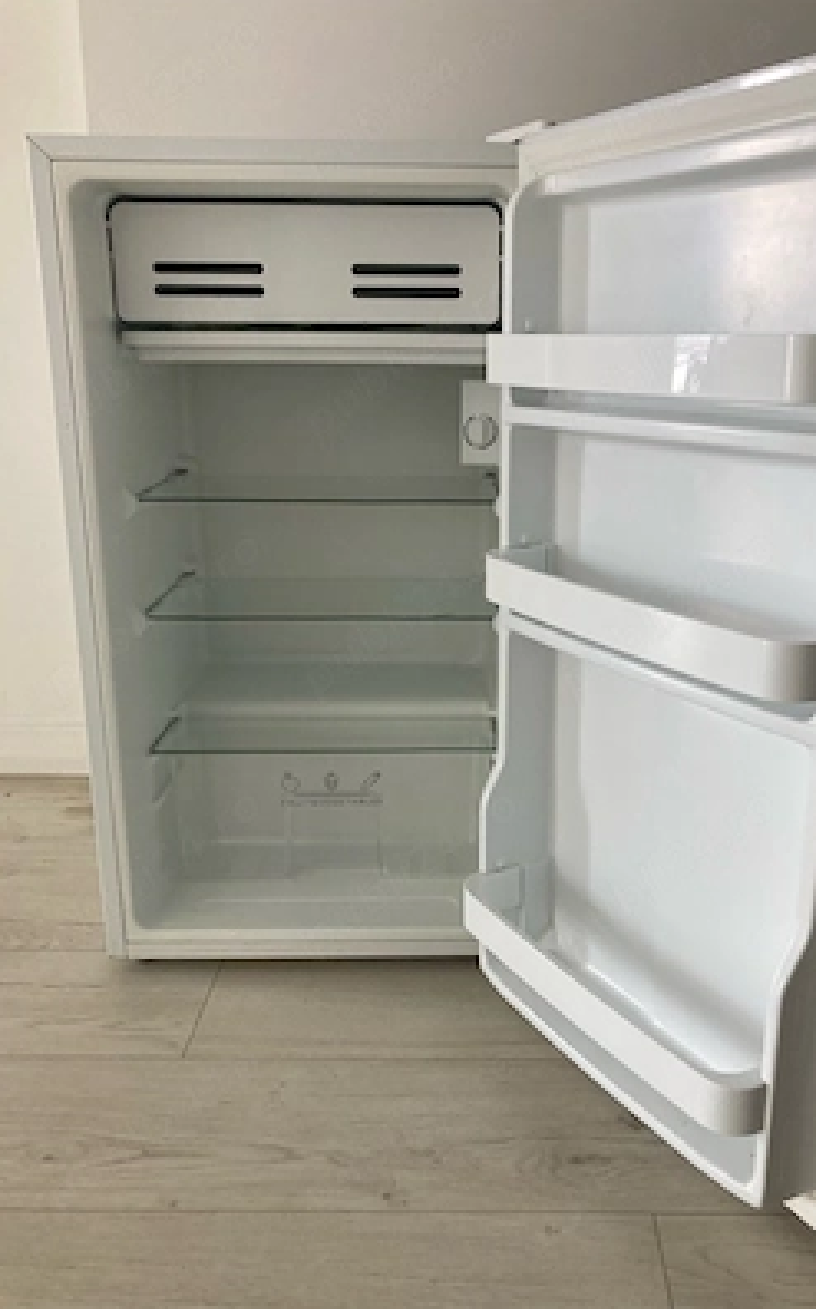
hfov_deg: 41.6
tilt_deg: -15.5
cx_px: 476
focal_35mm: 30
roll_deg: -1.5
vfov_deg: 62.9
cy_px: 654
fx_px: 1069
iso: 80
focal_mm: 3.99
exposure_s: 1/91
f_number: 1.8
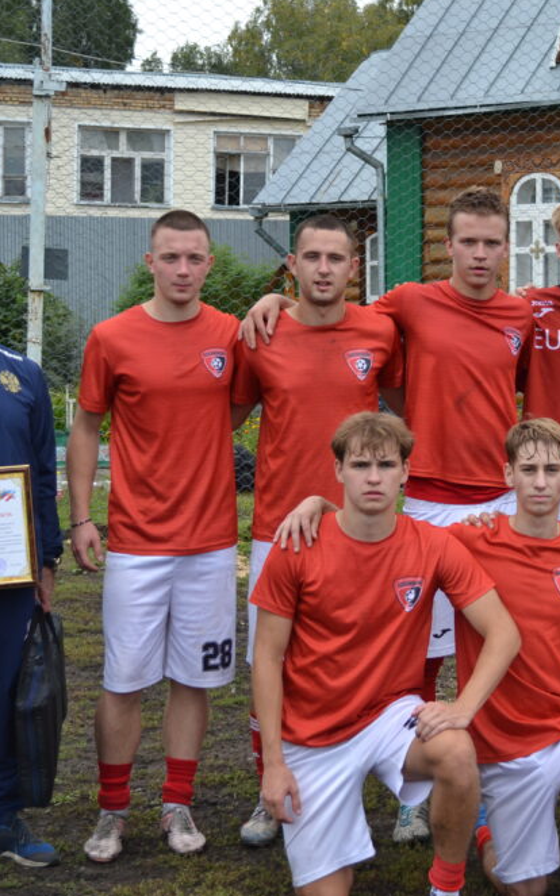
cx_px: 509
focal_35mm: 85
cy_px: 447
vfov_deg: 24.4
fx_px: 2077
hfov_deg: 15.2
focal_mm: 36
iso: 400
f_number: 5
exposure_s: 1/500
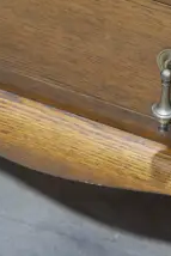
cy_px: -141
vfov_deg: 8.7
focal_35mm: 229
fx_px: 1629
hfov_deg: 6.0
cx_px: 84
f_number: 5.1
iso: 1250
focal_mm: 23
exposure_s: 1/60
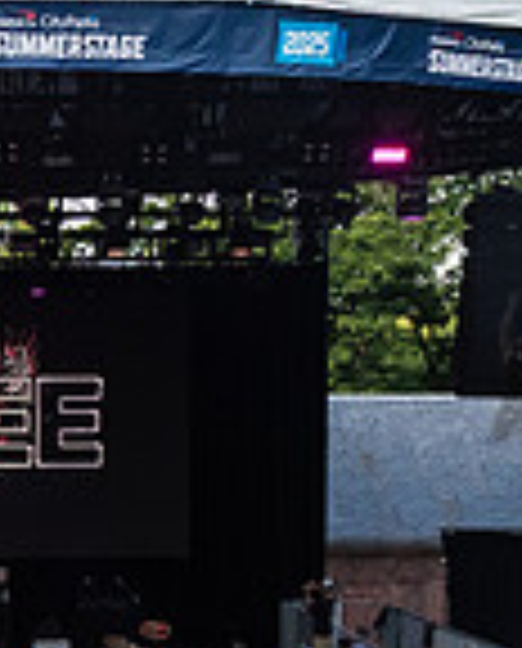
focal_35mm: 117
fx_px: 2250
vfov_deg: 16.2
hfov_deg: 13.0
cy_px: 578
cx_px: -63
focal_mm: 31
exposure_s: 1/800
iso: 2000
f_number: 4
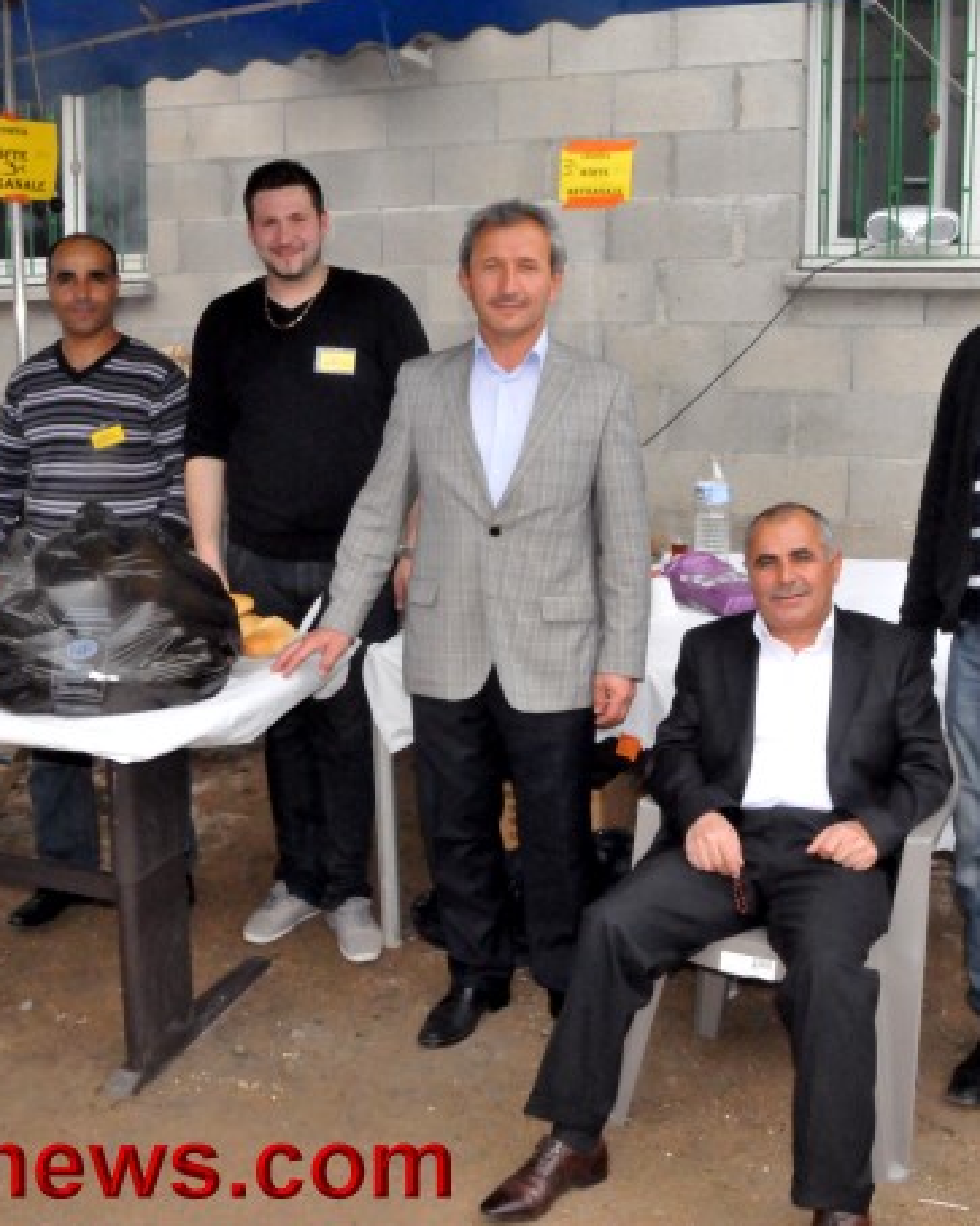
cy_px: 601
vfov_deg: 46.8
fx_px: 1414
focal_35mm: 39
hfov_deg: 38.1
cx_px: 394
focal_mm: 18
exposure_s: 1/250
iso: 3200
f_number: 22
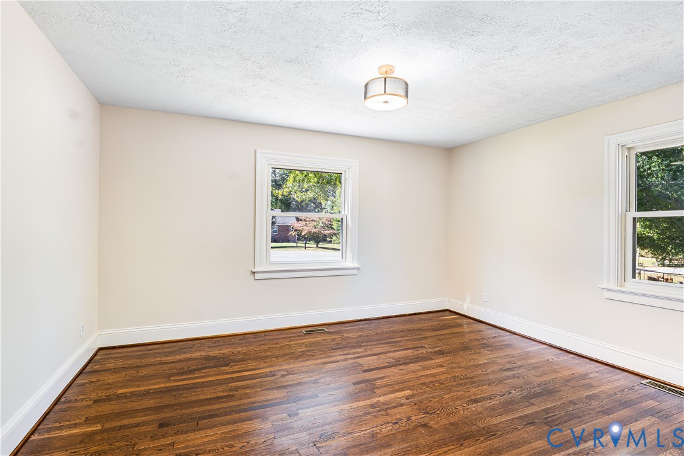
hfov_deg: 96.7
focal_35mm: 16
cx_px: 342
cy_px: 228
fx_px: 304
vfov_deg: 73.8
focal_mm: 16
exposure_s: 1/2.5
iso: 200
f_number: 6.3
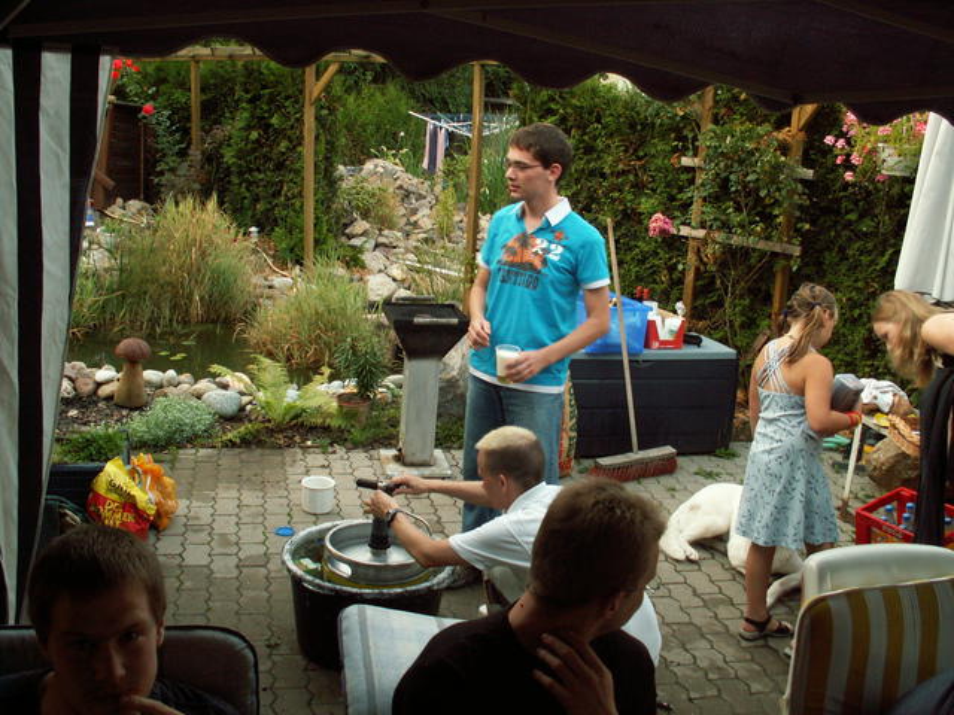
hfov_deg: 52.6
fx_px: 965
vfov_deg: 40.7
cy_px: 358
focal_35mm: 35
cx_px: 477
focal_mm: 5.86
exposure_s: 1/40
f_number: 2.8
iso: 80
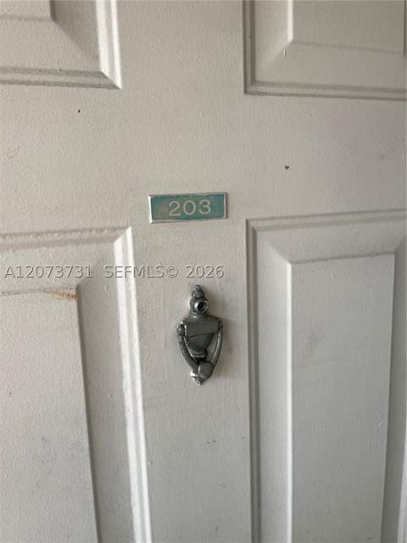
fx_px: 408
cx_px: 204
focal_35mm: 26
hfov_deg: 53.1
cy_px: 272
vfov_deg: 67.3
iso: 32
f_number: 1.6
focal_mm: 4.2
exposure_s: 1/302
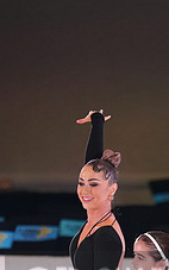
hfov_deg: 2.8
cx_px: 170
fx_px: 3447
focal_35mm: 468
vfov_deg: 4.5
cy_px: 291
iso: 2500
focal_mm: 180
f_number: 2.8
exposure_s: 1/500
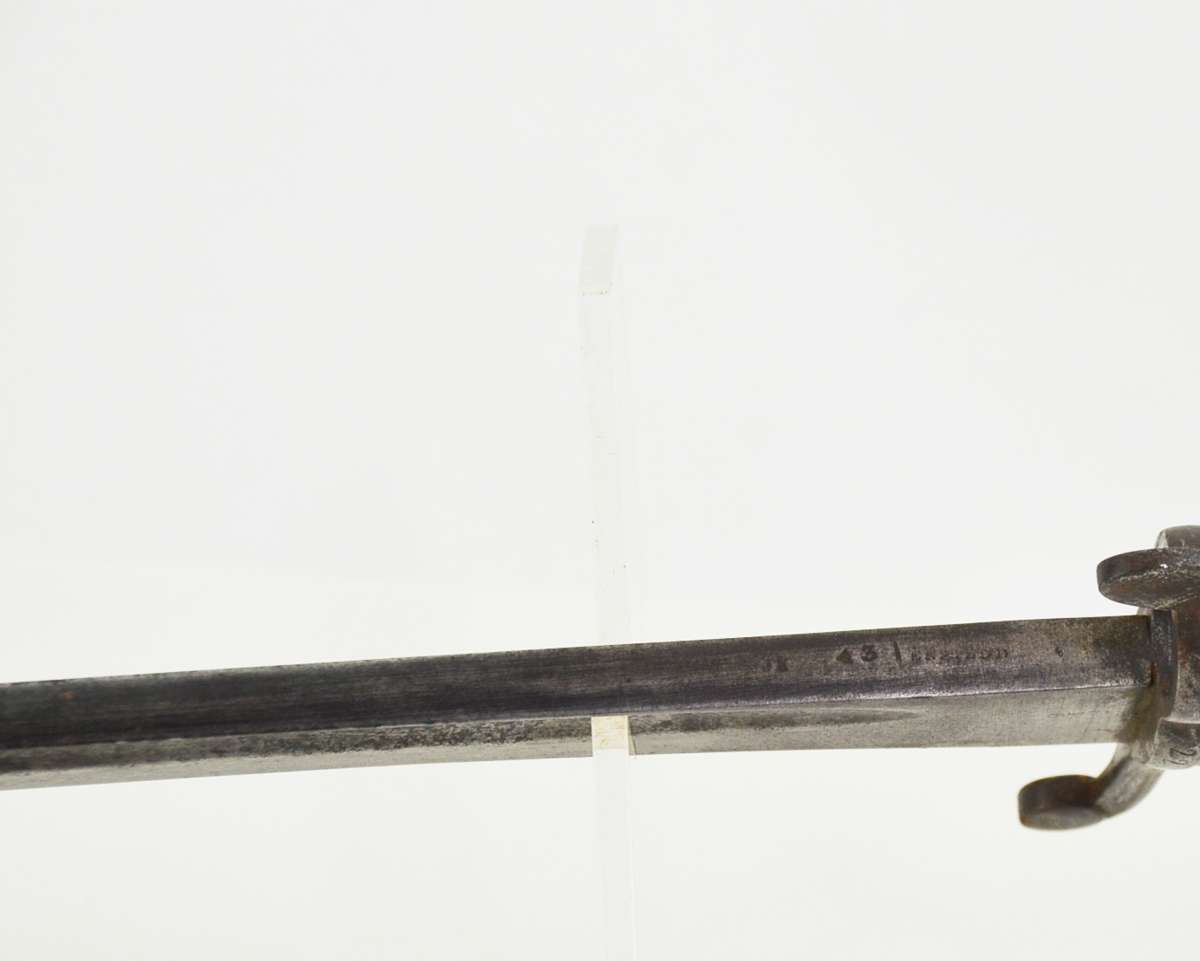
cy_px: 614
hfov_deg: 11.5
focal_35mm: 166
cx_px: 1069
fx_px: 5896
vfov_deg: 9.3
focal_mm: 66
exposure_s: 1/250
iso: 450
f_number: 5.3
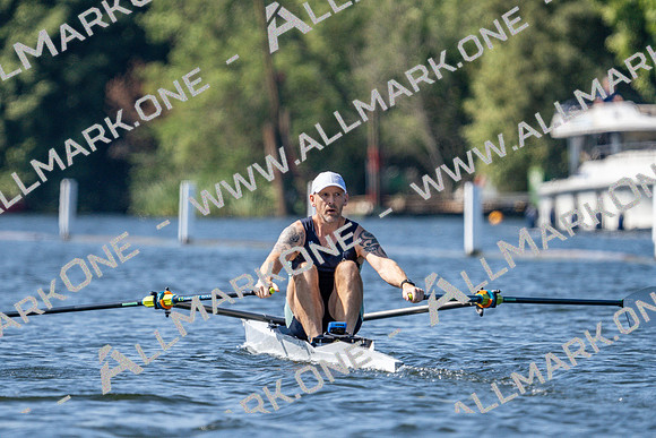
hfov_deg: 2.9
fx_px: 12958
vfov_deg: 1.9
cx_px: 328
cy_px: 219
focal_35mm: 711
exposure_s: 1/2000
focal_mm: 474
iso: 400
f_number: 6.3
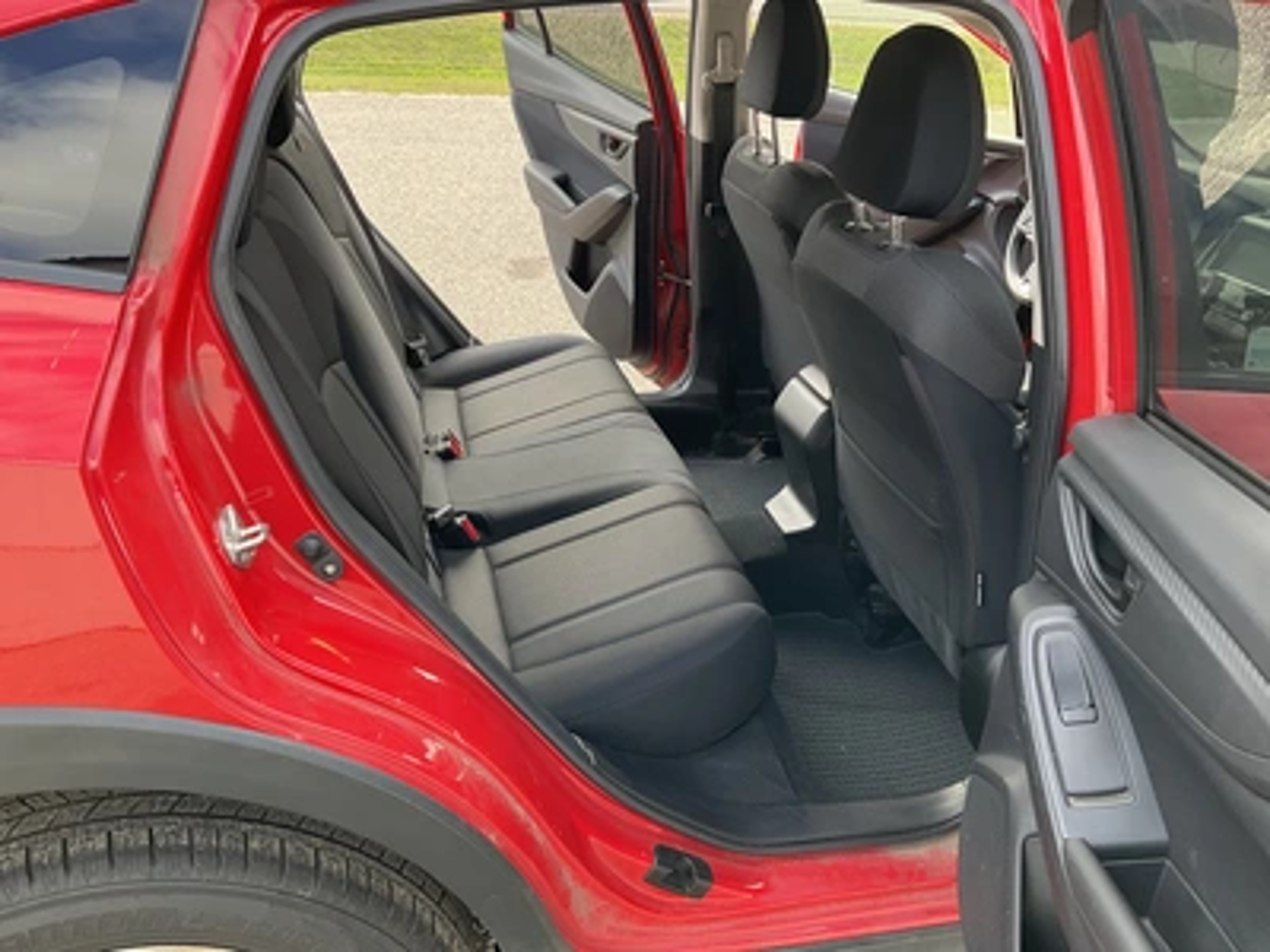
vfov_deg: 48.2
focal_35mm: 29
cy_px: 476
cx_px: 635
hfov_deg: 61.7
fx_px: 1064
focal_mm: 3
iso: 32
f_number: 1.8
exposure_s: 1/146
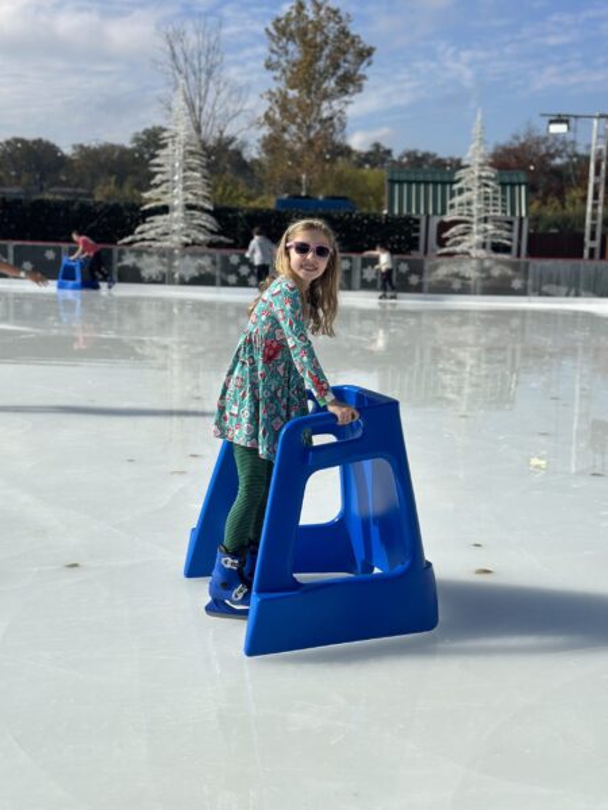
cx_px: 304
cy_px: 405
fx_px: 1124
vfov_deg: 39.7
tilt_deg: -7.9
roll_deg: -1.9
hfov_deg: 30.3
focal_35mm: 48
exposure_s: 1/12048
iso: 100
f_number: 1.78
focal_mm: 6.86
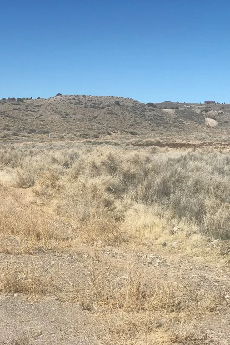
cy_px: 173
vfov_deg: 25.4
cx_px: 27
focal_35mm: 80
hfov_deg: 16.9
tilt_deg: -5.0
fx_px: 767
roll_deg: -0.4
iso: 20
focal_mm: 6.6
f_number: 2.8
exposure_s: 1/1808
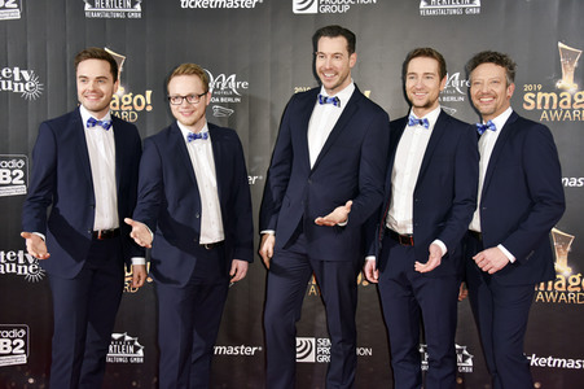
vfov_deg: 26.0
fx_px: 843
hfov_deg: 38.2
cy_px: 194
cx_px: 292
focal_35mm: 52
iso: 1000
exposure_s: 1/200
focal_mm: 52
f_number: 5.6
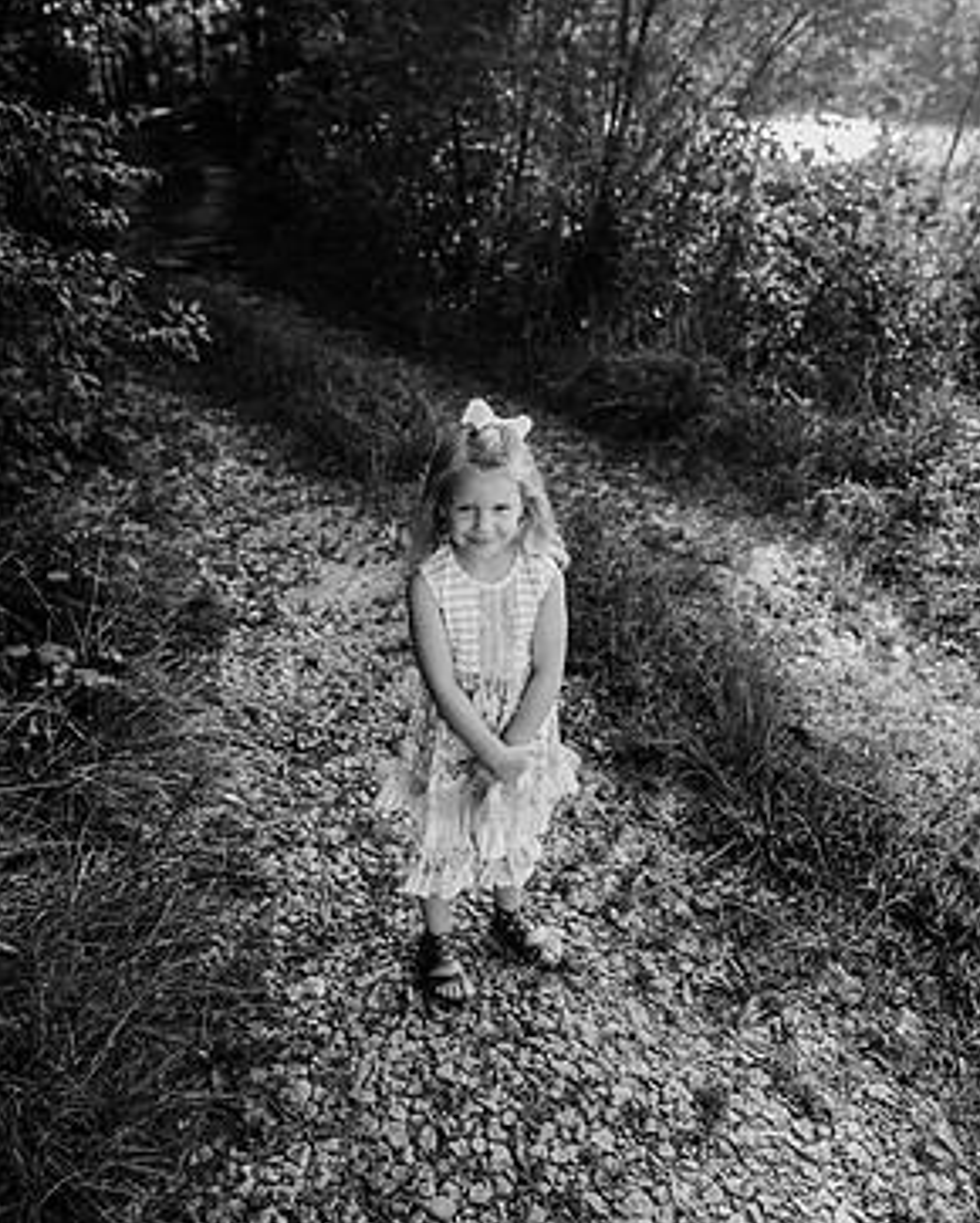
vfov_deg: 61.8
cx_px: 500
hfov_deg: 51.6
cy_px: 503
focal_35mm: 28
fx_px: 1014
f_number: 3.5
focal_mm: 24
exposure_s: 1/640
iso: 200
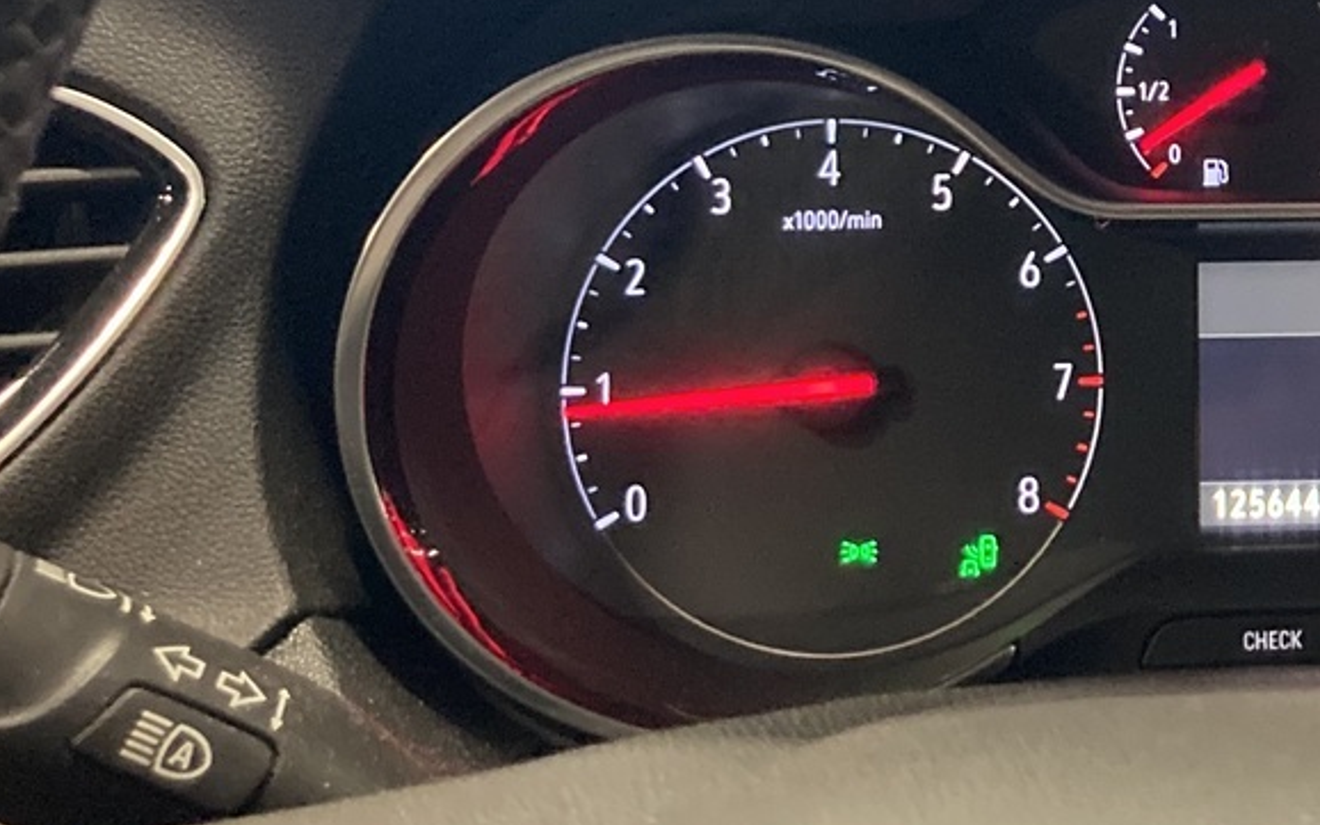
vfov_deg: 17.6
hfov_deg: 26.0
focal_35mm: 74
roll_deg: +0.8
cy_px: 265
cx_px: 1398
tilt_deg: -16.2
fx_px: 2662
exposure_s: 1/30
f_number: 1.8
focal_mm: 3.99
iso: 640
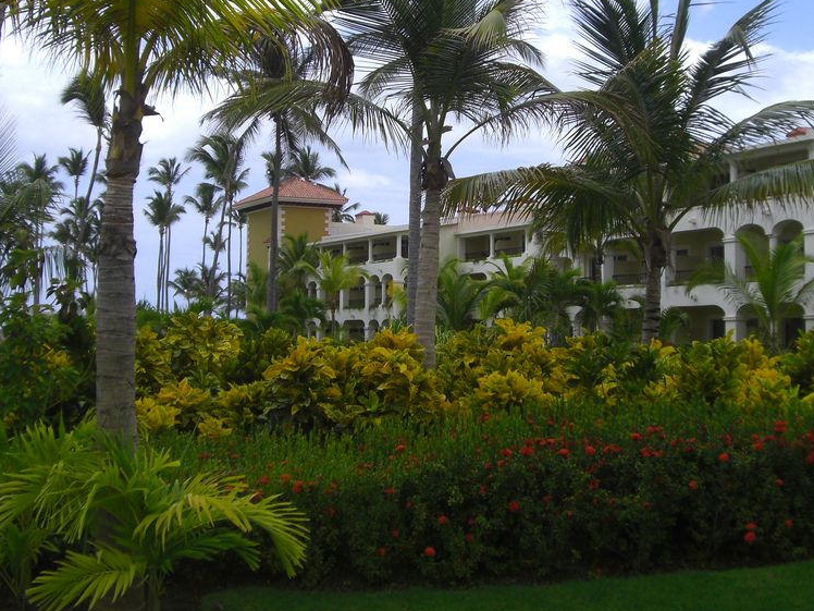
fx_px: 1223
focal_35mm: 52
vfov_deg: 27.9
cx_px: 454
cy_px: 215
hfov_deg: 36.8
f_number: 8
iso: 100
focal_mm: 6.2
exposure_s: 1/200
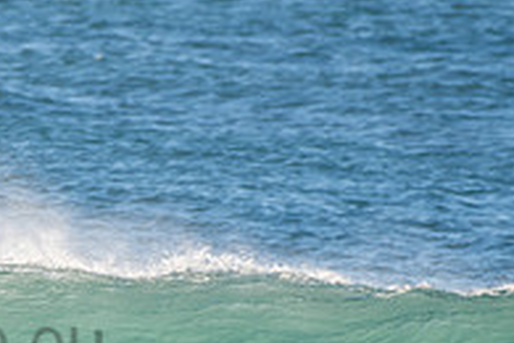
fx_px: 26026
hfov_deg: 1.1
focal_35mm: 1823
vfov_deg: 0.8
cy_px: 317
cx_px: -177
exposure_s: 1/320
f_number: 6.3
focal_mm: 500
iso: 64
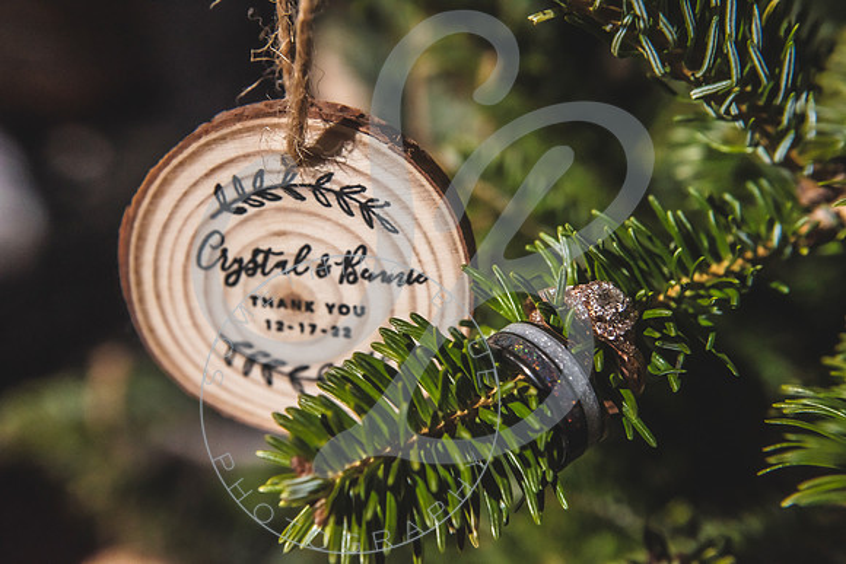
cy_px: 282
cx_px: 423
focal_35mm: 44
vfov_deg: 30.5
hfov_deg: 44.5
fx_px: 1034
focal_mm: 44
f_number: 8
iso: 1600
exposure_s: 1/125
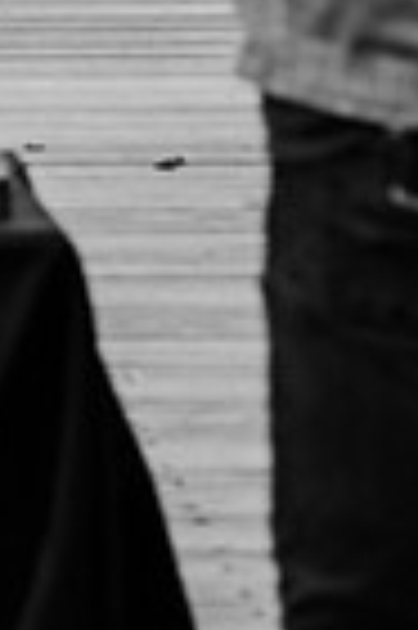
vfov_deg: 9.5
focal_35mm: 212
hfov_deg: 6.4
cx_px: -216
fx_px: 3701
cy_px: -252
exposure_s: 1/640
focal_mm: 66
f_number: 4
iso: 400
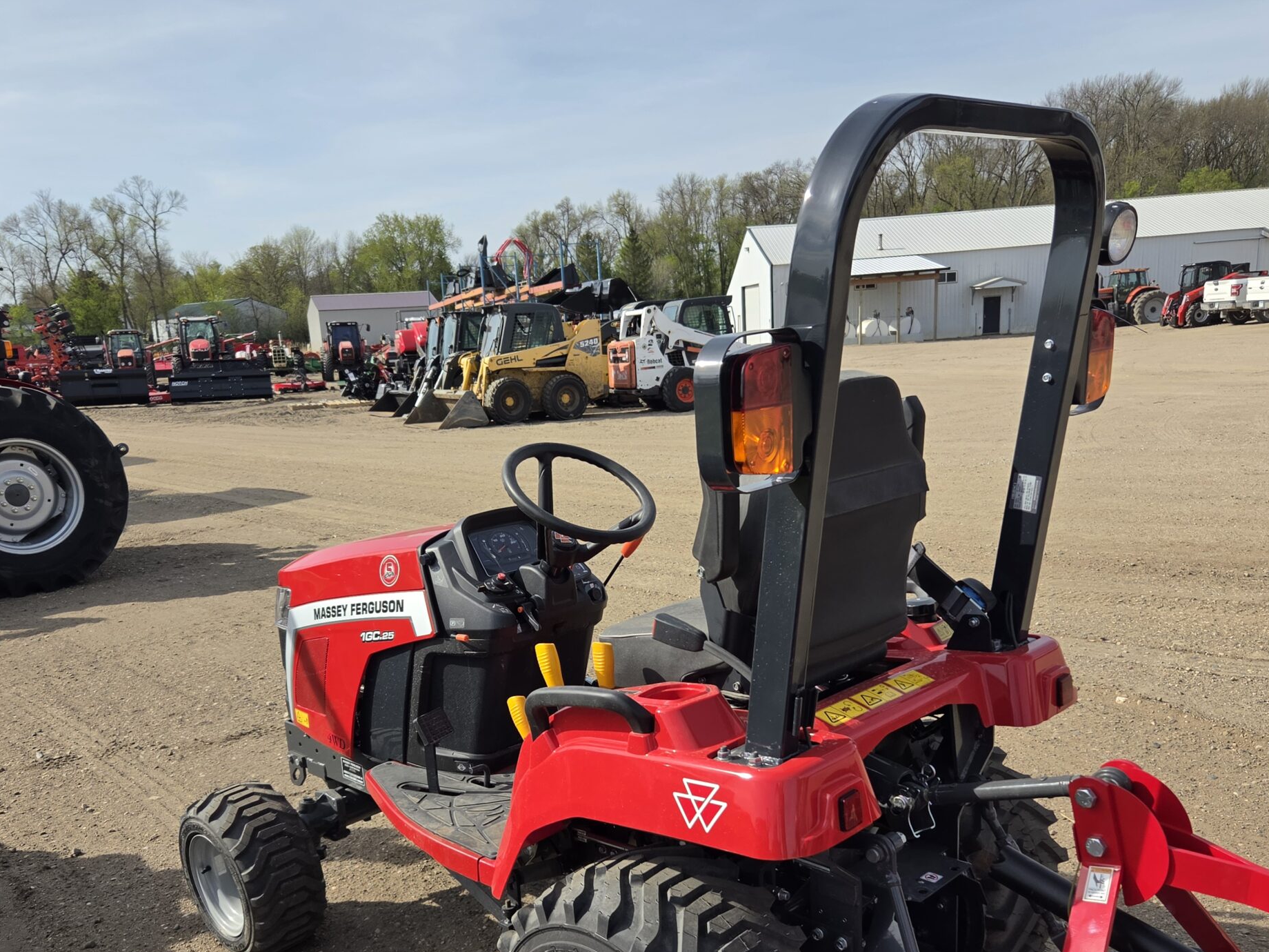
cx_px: 583
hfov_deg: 56.7
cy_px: 617
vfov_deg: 43.7
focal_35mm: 32
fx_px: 1173
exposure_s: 1/3850
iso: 80
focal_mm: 5.4
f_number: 1.8
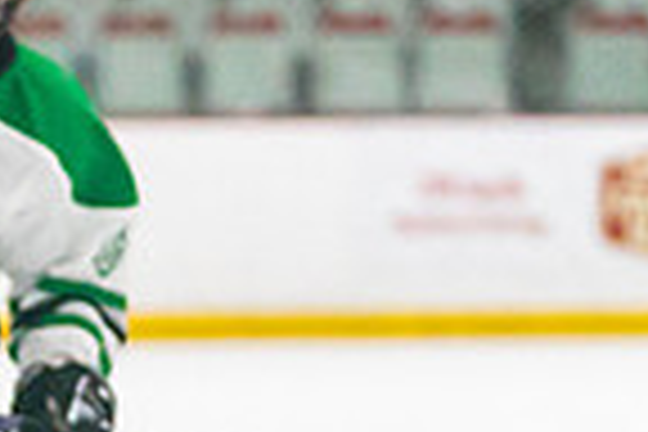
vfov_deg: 2.0
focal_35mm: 676
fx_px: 12167
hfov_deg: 3.0
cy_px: 902
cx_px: -730
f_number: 2.8
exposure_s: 1/1250
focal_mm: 112
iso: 3200
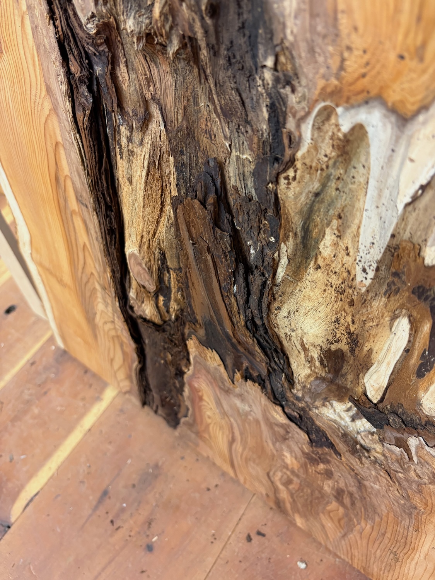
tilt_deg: -48.2
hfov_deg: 53.1
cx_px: 218
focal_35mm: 26
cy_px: 290
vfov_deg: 67.3
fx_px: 436
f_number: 1.6
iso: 250
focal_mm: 5.96
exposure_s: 1/50
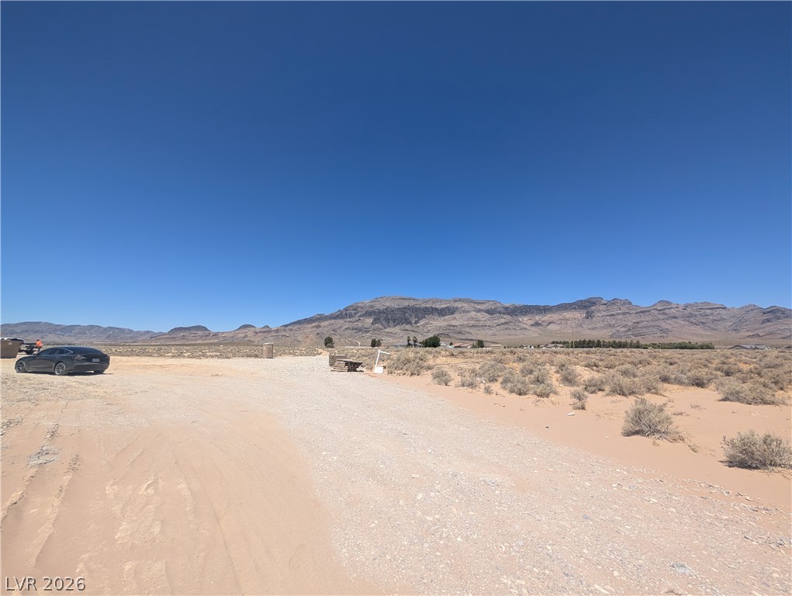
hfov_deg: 110.5
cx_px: 396
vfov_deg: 94.6
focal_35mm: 12
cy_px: 298
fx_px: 275
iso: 55
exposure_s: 1/3436
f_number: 1.7
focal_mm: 2.02
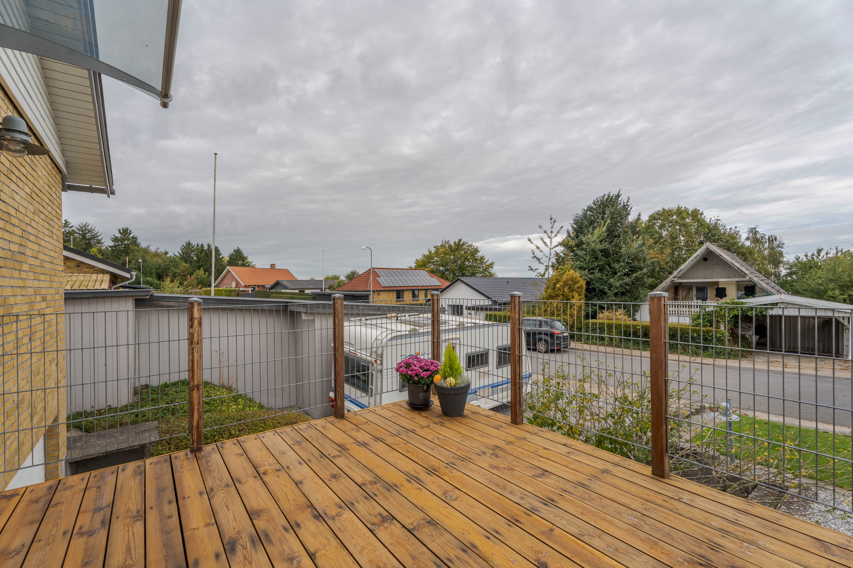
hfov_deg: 96.7
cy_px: 284
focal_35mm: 16
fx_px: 379
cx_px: 426
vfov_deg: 73.7
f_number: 8
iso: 100
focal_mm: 16
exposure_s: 1/1600
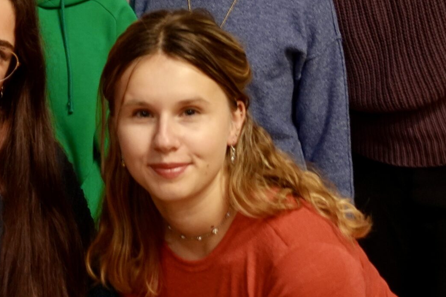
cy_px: 104
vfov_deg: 22.9
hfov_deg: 32.0
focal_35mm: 59
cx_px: 30
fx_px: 731
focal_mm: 9.4
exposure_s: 1/30
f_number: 1.8
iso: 400
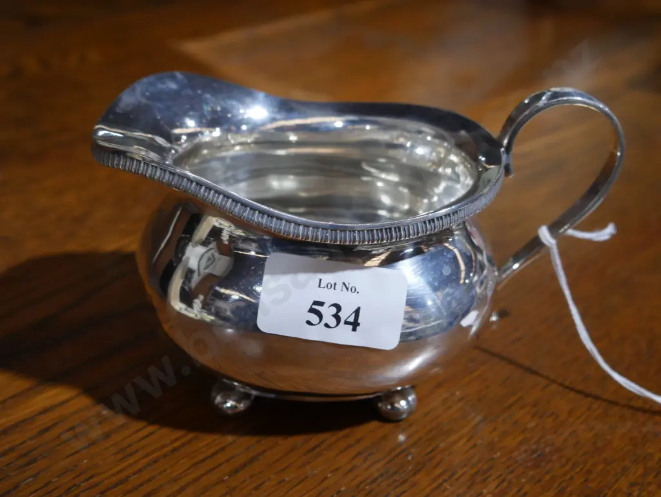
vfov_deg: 30.3
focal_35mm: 48
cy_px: 248
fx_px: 917
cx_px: 330
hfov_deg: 39.6
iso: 640
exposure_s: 1/60
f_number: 5.2
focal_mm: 24
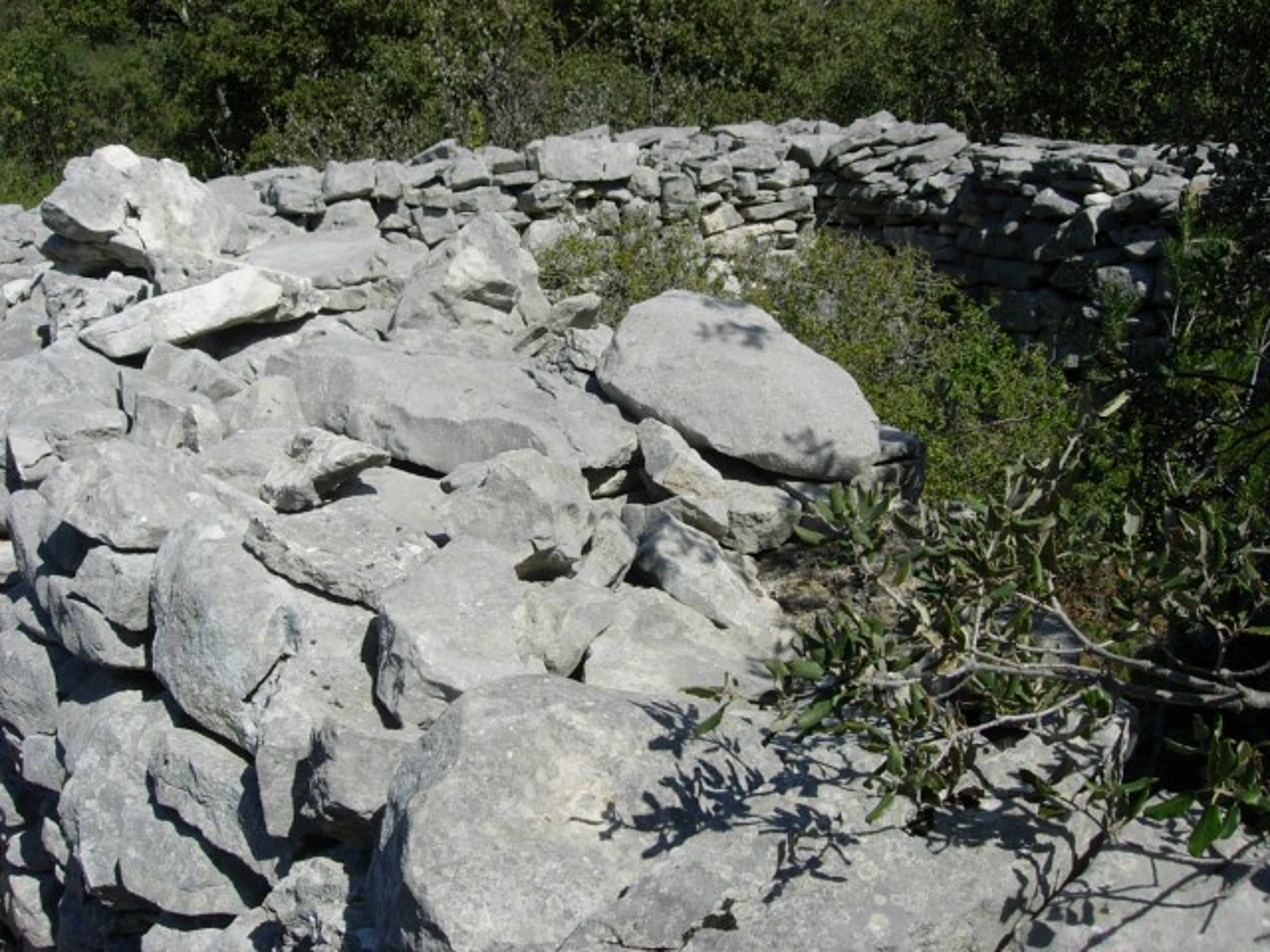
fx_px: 1394
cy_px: 476
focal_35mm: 38
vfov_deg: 37.7
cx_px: 635
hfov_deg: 49.0
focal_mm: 7.8
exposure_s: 1/886
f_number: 4.8
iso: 64
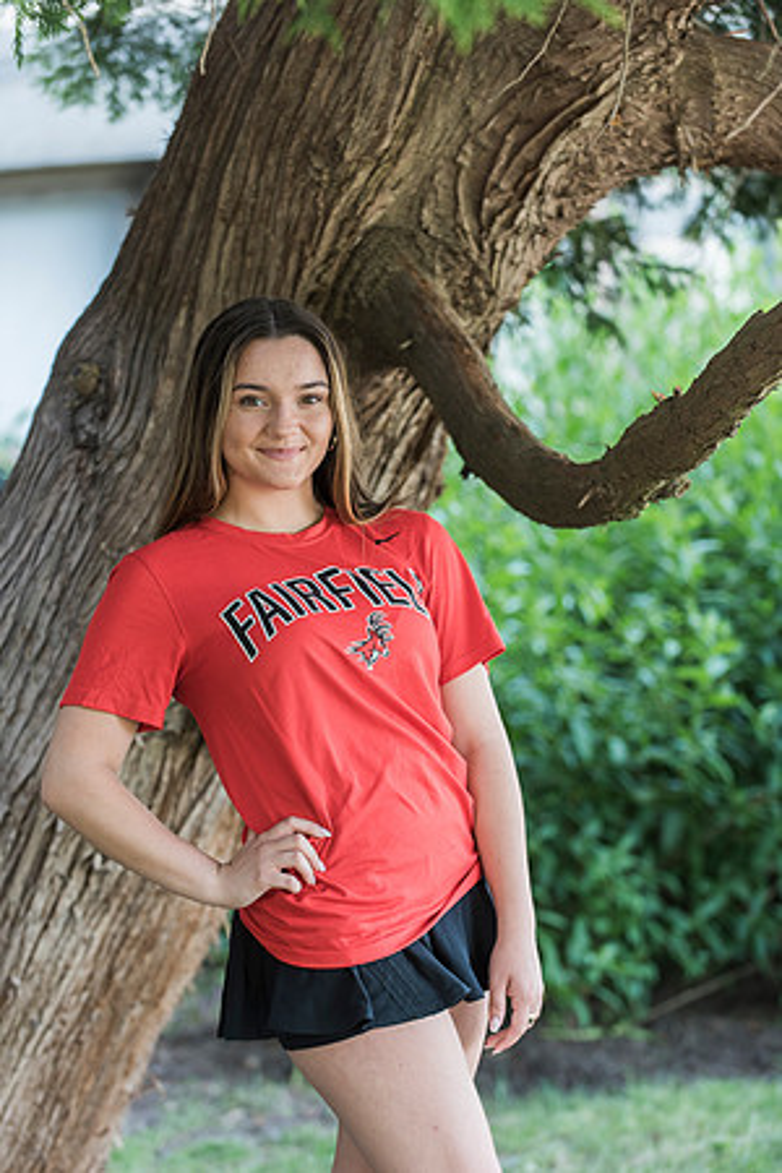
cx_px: 391
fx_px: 3779
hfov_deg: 11.8
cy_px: 586
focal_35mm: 116
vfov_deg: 17.6
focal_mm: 116
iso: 500
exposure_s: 1/100
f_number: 3.5
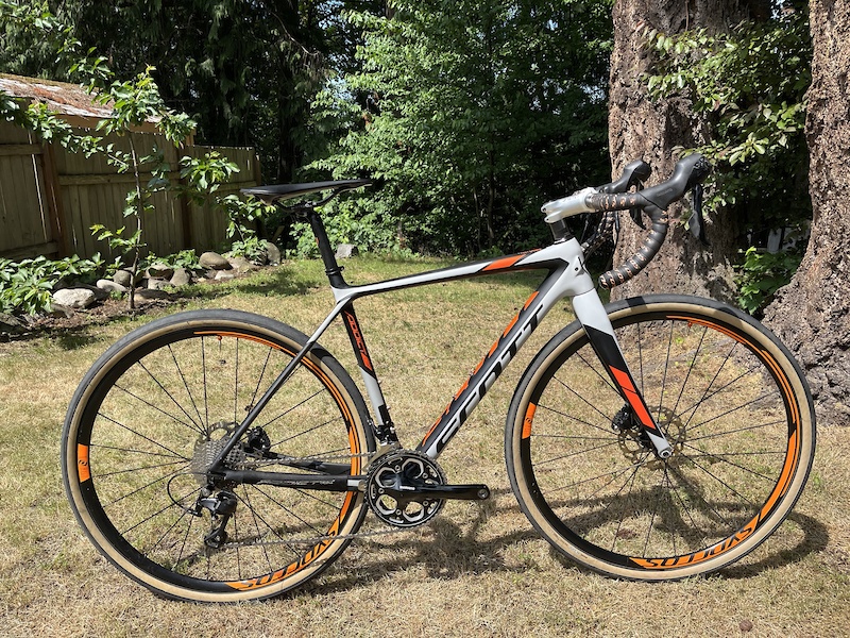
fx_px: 638
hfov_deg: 67.3
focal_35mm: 26
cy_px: 319
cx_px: 425
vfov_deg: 53.1
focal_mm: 5.1
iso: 50
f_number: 1.6
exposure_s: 1/1776
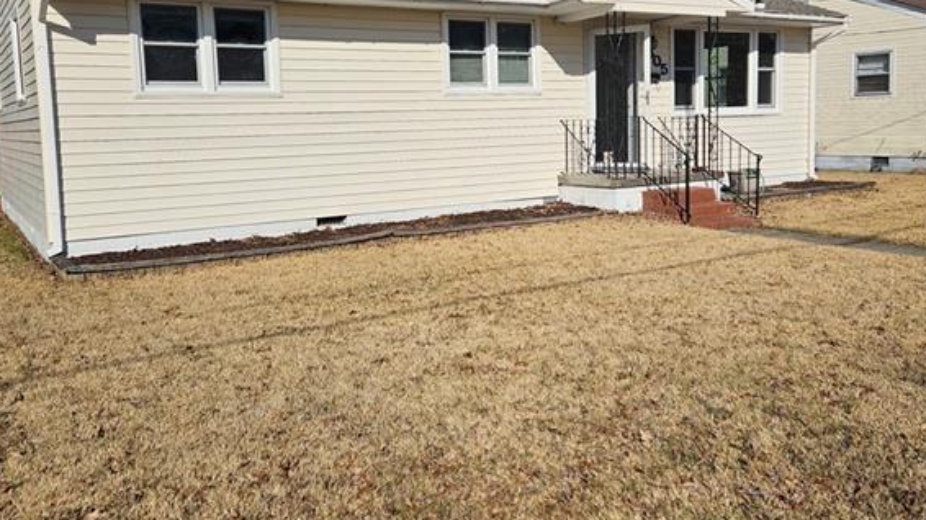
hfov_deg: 58.0
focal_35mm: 34
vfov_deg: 34.4
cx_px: 463
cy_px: 190
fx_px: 835
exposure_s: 1/4021
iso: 25
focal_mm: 5.4
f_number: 1.8
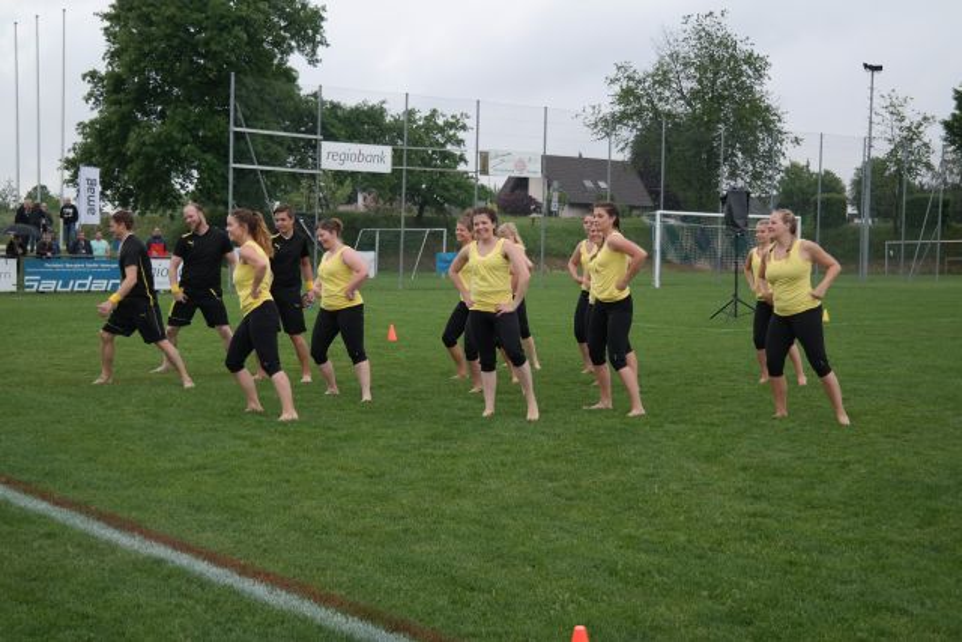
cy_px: 321
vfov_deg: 27.0
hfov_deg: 39.6
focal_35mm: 50
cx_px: 481
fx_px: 1336
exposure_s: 1/125
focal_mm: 33
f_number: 4.5
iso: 100
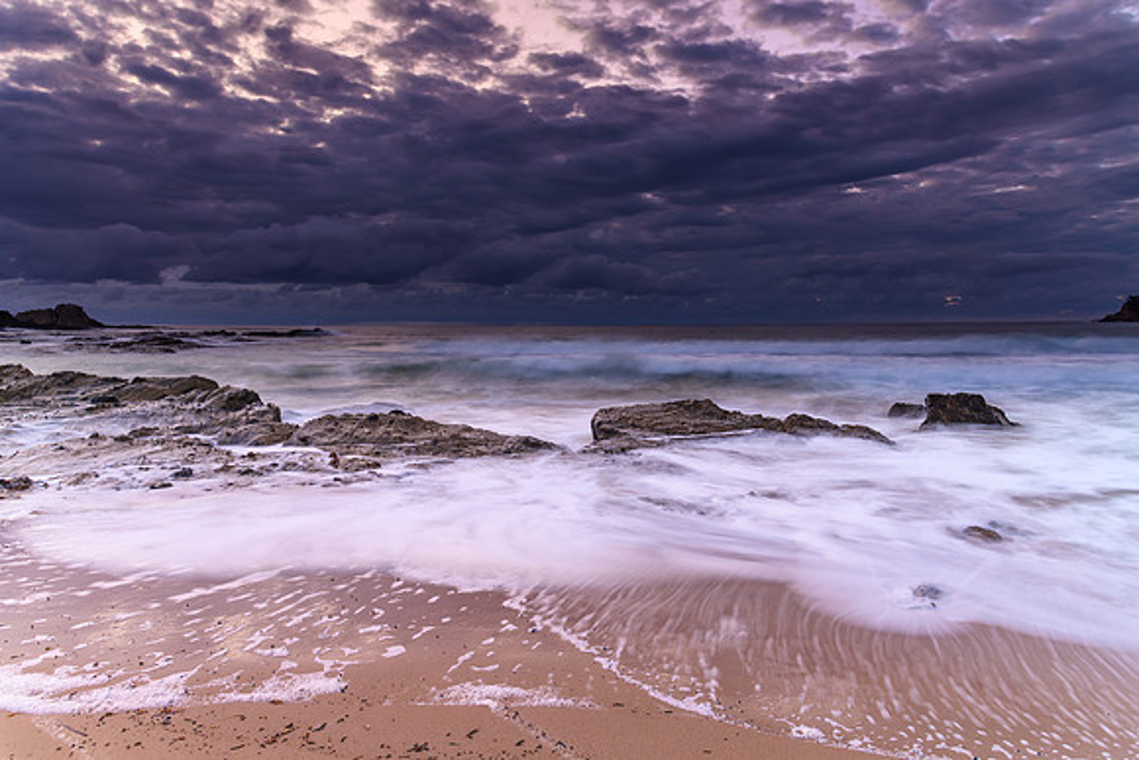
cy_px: 380
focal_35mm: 24
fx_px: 766
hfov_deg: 73.2
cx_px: 570
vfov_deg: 52.8
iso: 125
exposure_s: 2.5
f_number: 8
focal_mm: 24
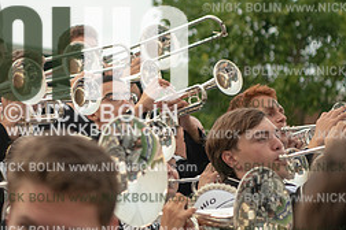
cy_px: 72
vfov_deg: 8.5
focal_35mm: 161
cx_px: 91
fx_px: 1547
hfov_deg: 12.7
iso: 800
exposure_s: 1/800
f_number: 3.2
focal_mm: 70
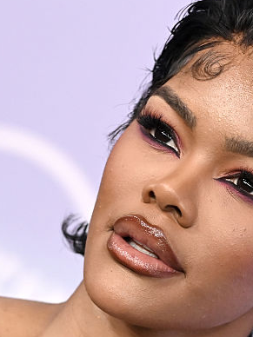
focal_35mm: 762
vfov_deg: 2.6
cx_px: 101
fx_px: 7426
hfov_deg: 2.0
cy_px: 291
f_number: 5.6
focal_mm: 300
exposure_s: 1/1000
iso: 6400
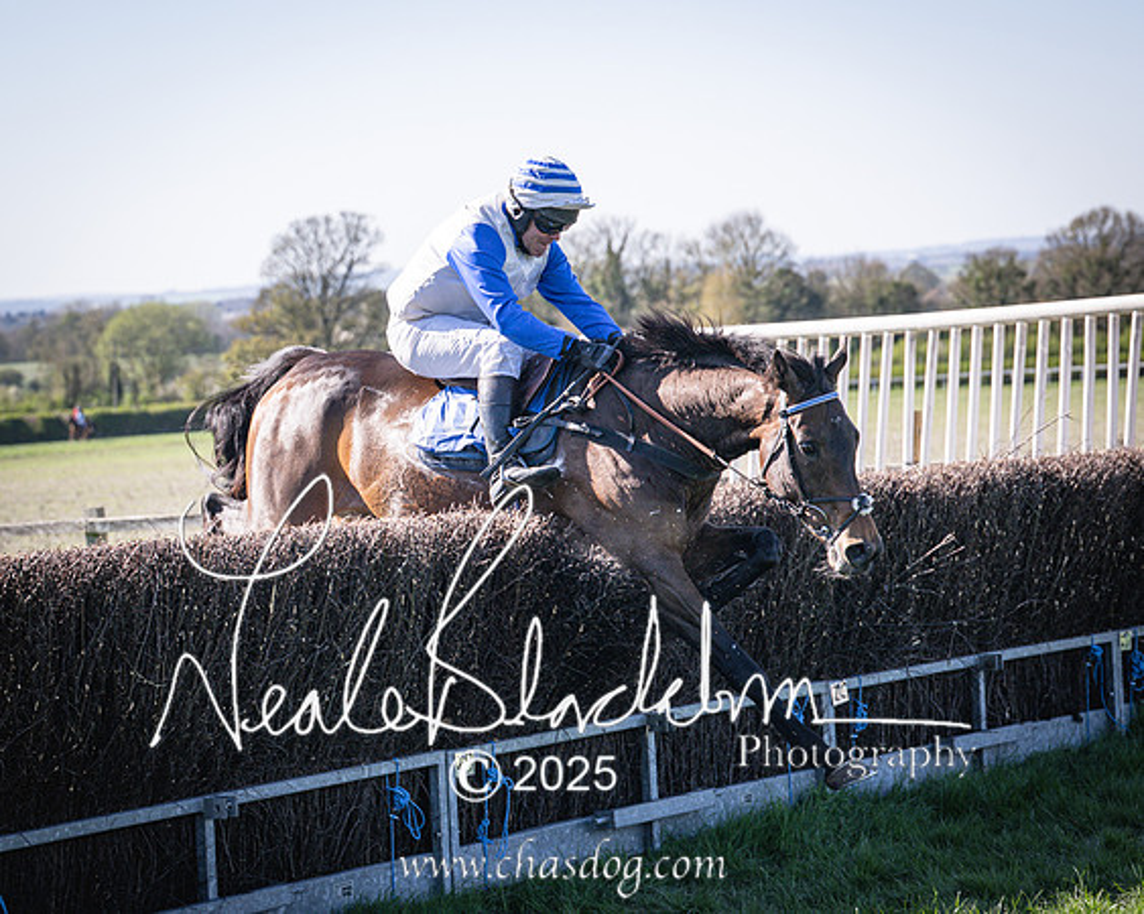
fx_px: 3692
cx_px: 551
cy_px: 465
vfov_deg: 14.1
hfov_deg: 17.6
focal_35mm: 109
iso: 200
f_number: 4
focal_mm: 70
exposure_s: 1/1600
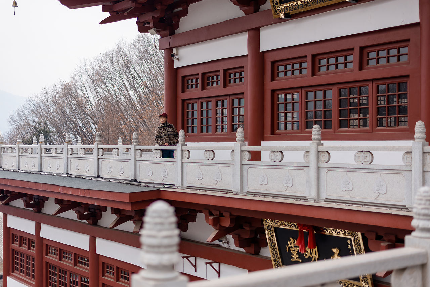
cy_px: 144
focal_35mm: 50
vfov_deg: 27.0
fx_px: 597
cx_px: 215
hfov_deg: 39.6
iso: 160
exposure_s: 1/2000
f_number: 1.8
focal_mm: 50
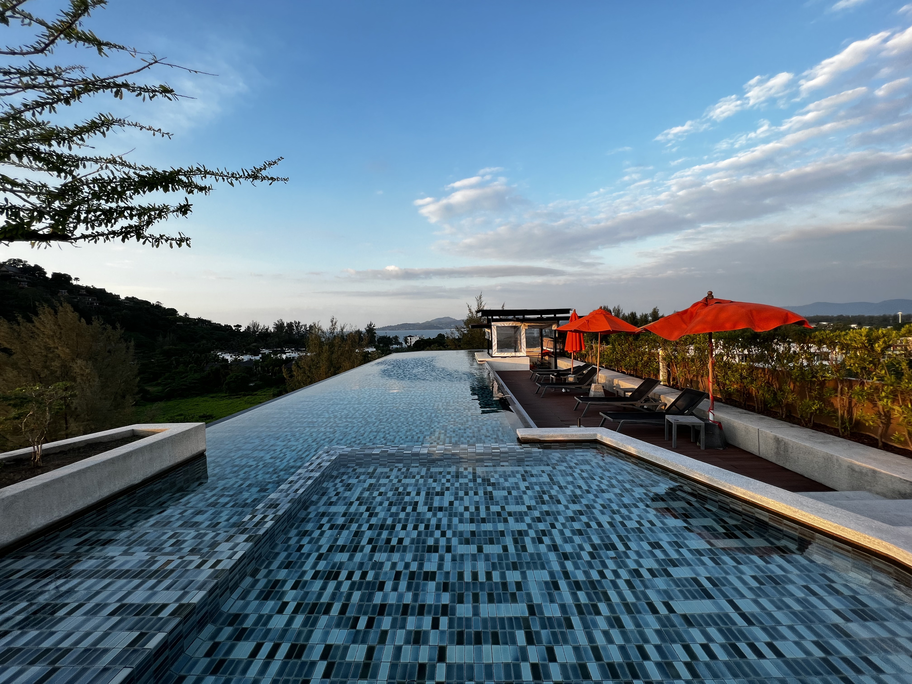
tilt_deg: -2.3
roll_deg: +1.6
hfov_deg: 106.2
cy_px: 342
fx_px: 343
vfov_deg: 89.9
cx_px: 456
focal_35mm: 13
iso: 32
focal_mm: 1.57
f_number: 1.8
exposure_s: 1/367
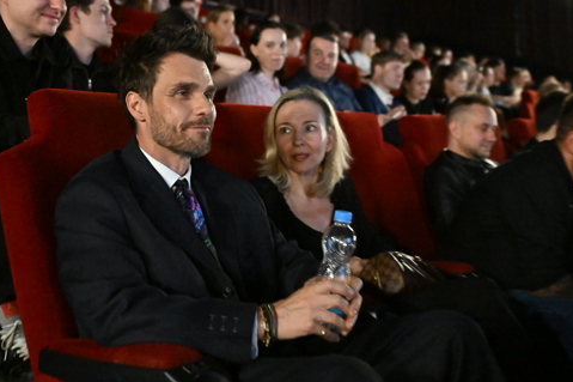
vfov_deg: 27.1
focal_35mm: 50
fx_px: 791
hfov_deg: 39.8
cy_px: 180
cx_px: 251
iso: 20000
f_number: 2.8
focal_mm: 34.5
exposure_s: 1/100
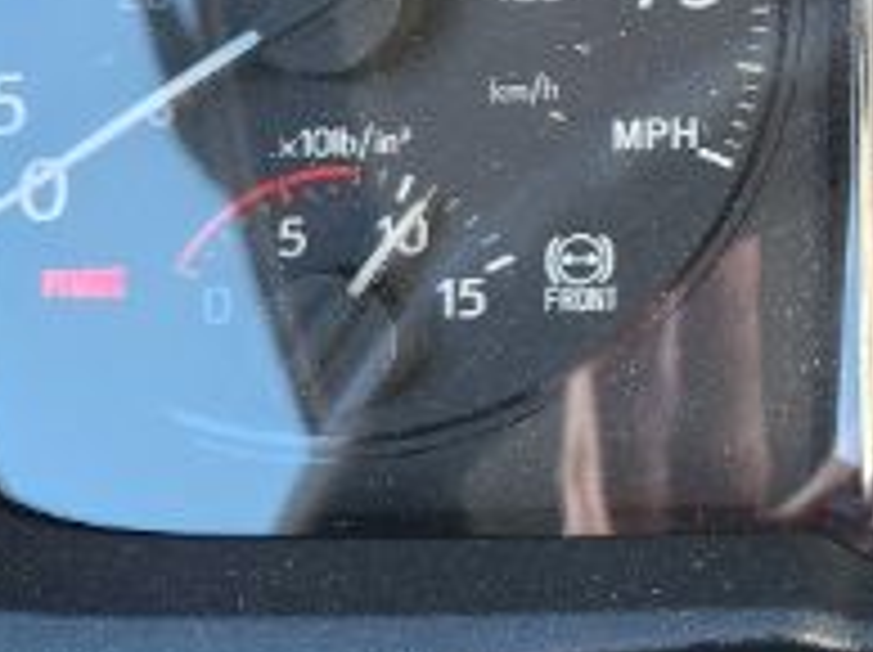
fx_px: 1914
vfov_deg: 18.9
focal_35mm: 76
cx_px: 1120
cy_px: 36
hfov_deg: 23.0
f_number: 1.8
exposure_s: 1/120
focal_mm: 5.4
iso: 160
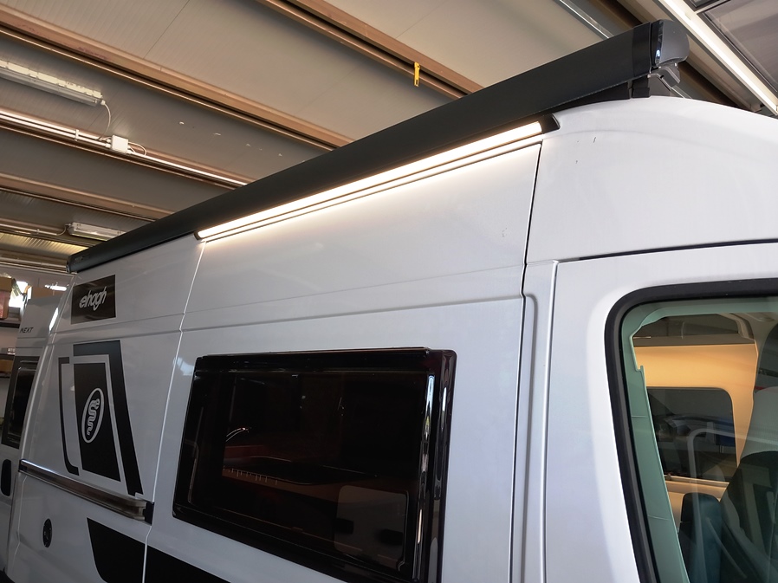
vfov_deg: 51.3
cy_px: 292
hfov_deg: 65.3
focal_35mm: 27
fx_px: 607
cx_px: 389
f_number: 1.8
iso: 80
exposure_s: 1/50
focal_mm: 4
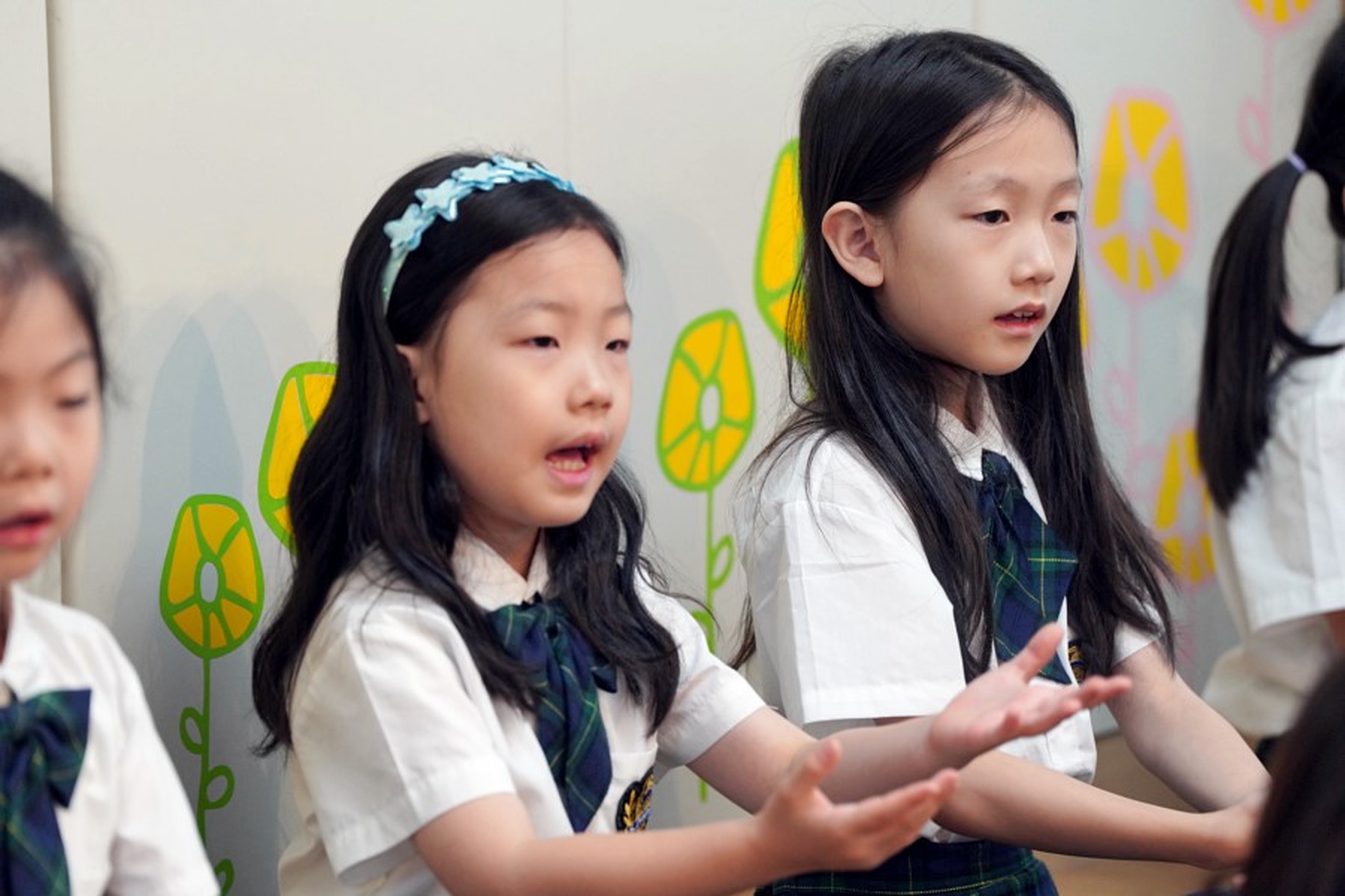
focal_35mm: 200
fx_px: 7472
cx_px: 672
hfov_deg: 10.3
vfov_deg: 6.9
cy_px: 448
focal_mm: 200
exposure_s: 1/250
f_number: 4
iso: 2000
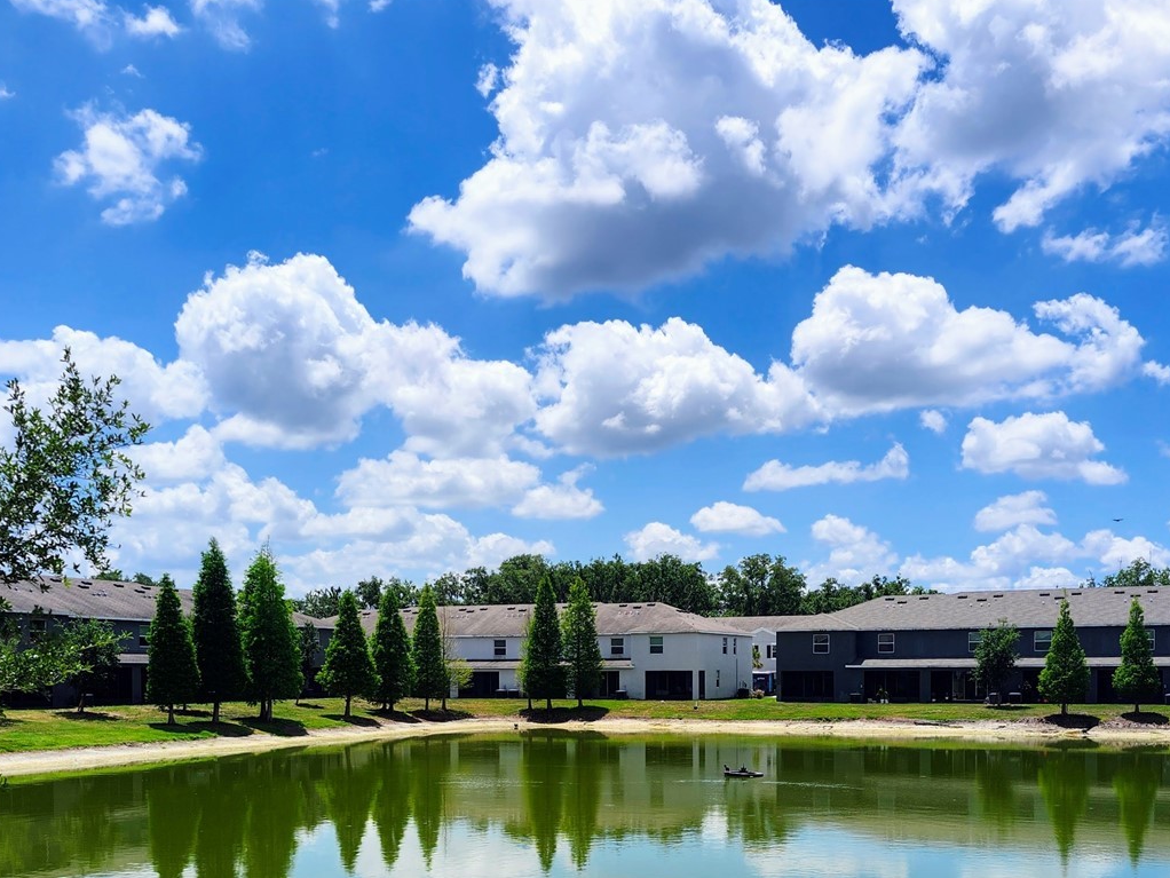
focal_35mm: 36
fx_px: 1217
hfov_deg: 51.3
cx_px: 591
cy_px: 679
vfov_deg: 38.4
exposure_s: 1/2866
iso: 25
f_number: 1.8
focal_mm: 5.54
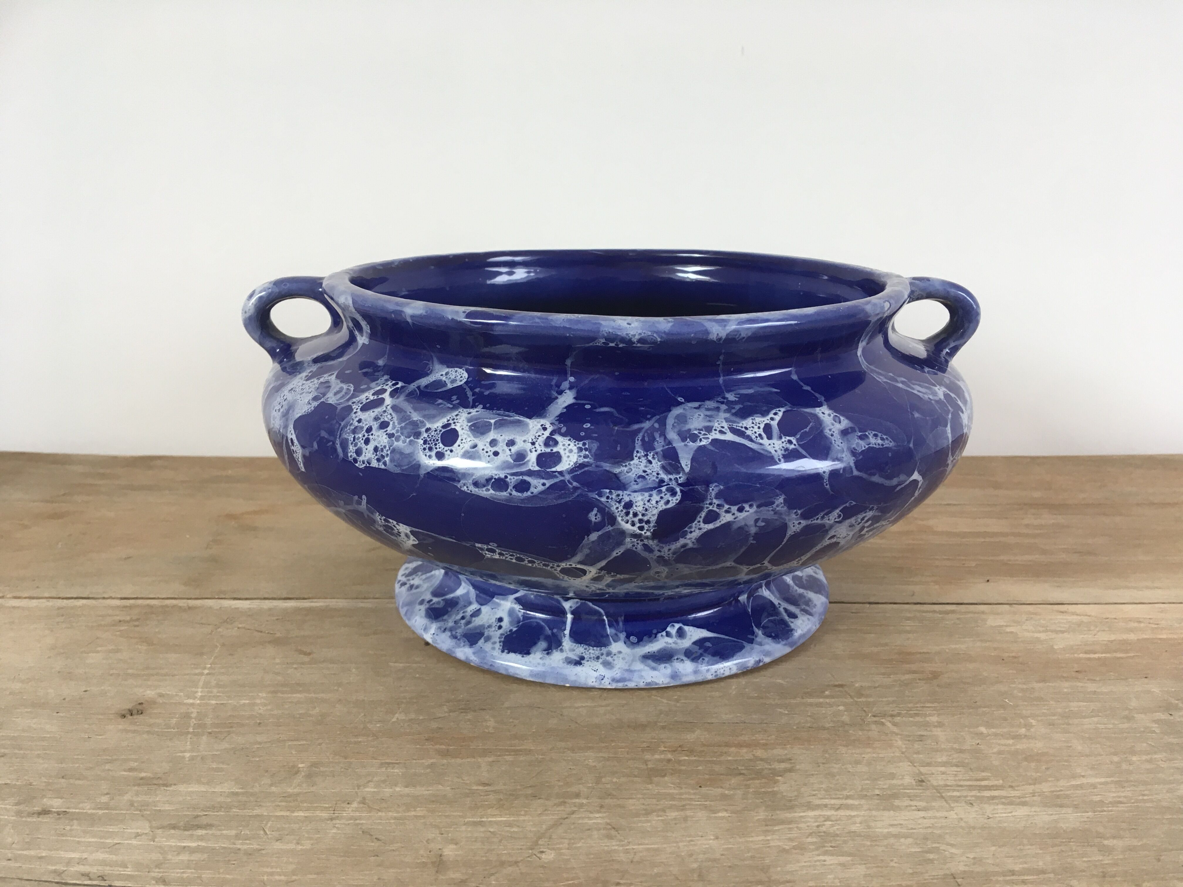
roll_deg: +0.3
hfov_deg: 61.7
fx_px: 991
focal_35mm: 29
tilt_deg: -13.6
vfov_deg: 48.2
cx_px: 592
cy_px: 444
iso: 32
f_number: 2.2
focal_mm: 4.15
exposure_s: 1/33
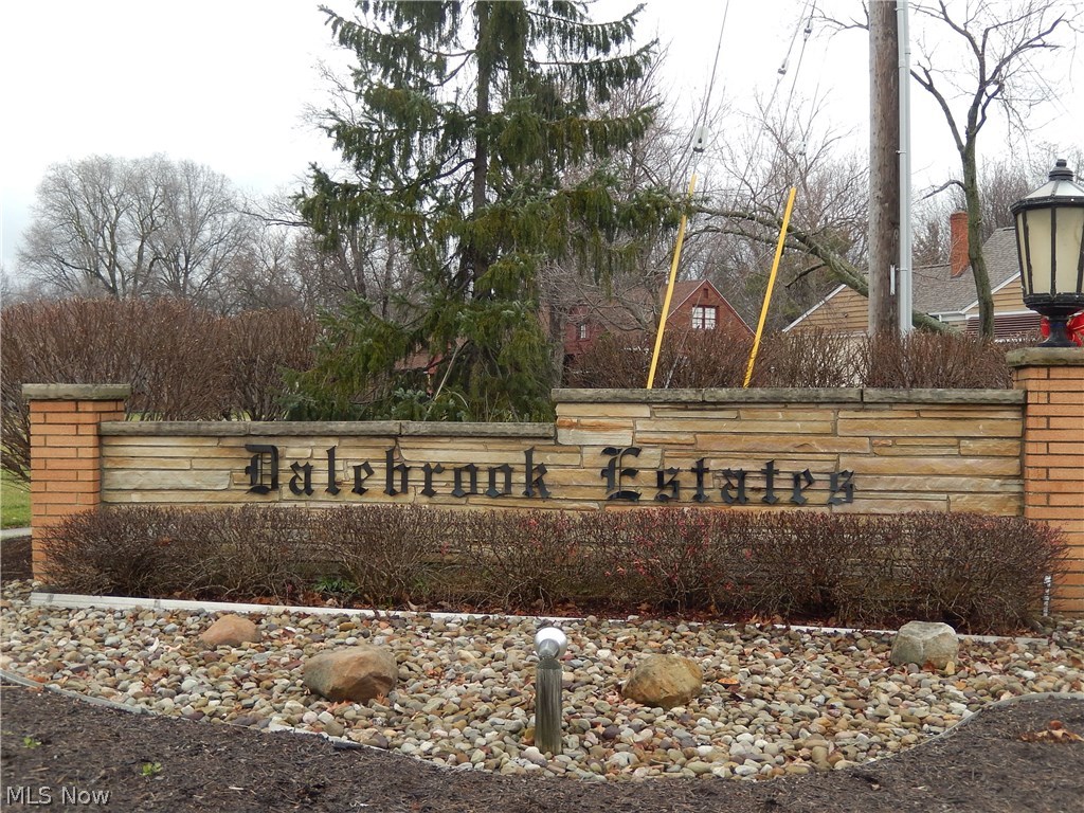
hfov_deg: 45.8
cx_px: 542
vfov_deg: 35.1
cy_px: 406
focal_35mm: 41
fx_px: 1284
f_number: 4.2
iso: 125
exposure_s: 1/200
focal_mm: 7.3
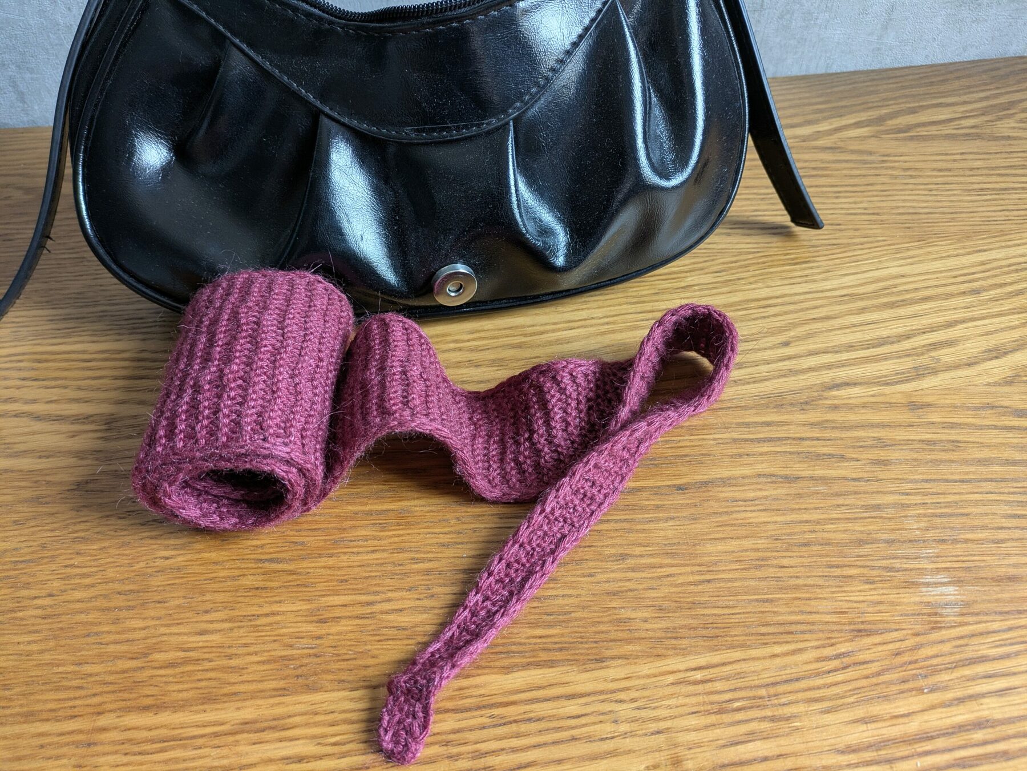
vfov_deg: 54.9
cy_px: 386
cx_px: 514
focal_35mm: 25
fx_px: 742
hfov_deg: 69.4
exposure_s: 1/50
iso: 78
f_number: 1.89
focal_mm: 5.43
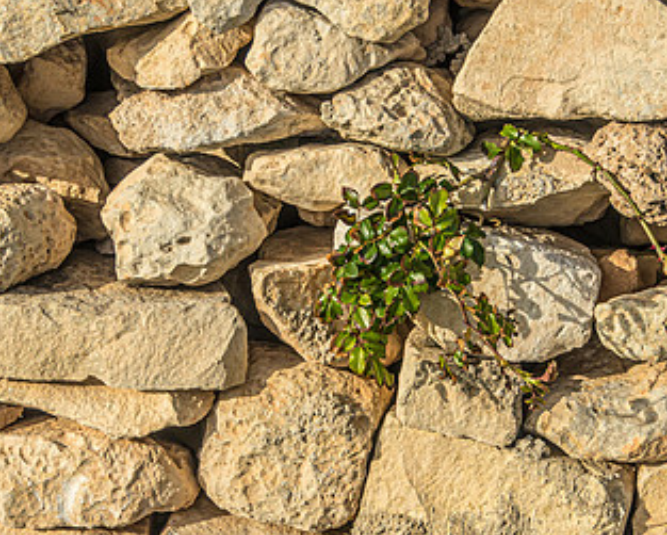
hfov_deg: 19.3
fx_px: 1956
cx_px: 439
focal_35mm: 99
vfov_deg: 15.6
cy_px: 299
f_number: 5.6
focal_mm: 38
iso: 400
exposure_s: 1/1600
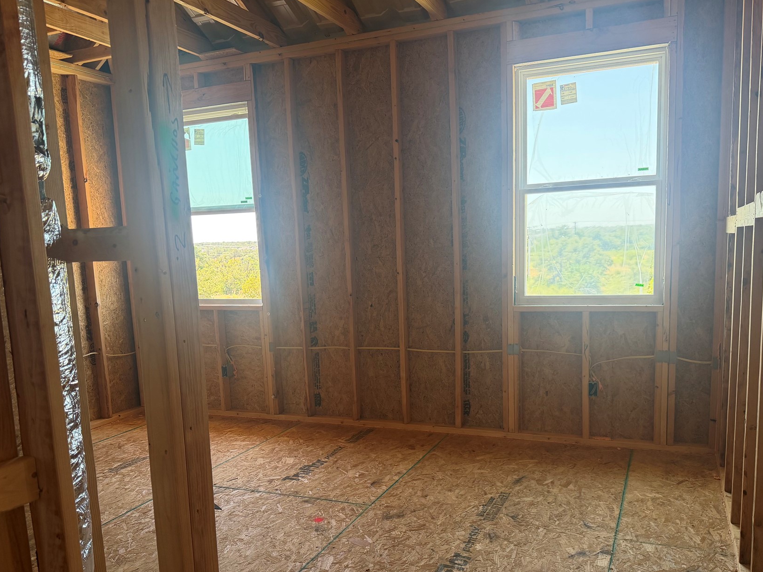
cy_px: 347
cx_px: 376
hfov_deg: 60.0
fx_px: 661
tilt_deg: -9.7
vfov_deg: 46.5
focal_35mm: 30
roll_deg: +2.9
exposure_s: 1/230
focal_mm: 6.76
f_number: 1.78
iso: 200
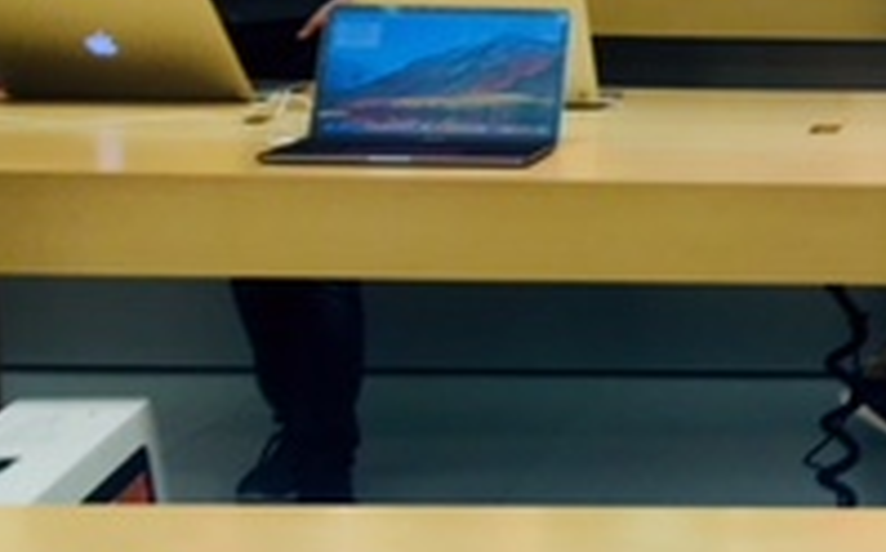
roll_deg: -1.1
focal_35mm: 99
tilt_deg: -13.0
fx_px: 2388
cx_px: 1122
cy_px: 418
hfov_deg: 19.5
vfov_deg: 13.1
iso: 25
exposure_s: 1/40
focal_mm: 4.15
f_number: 2.2
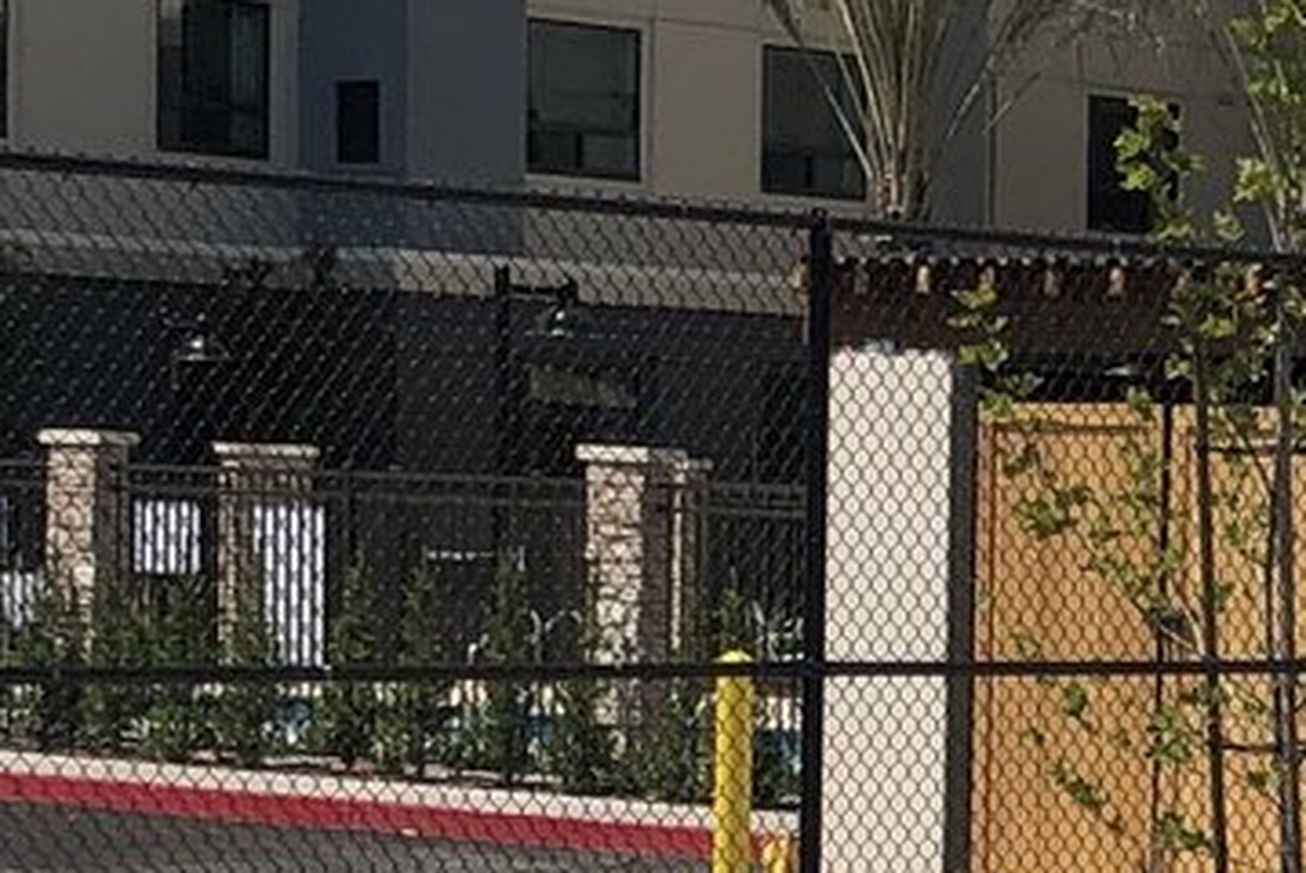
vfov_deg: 8.2
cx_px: 1713
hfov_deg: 12.0
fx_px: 6027
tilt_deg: -4.7
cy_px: 1037
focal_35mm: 166
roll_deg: -1.4
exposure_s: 1/3436
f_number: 1.8
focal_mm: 3.99
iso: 25
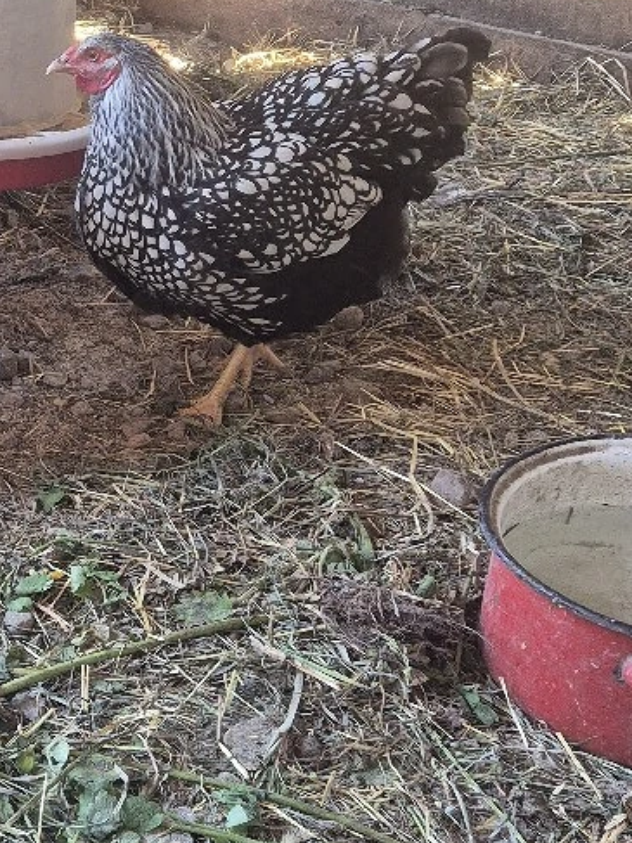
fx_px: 1534
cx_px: -204
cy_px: 409
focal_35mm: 63
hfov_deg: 21.0
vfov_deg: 30.7
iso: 400
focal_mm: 5.4
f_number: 1.8
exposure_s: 1/100
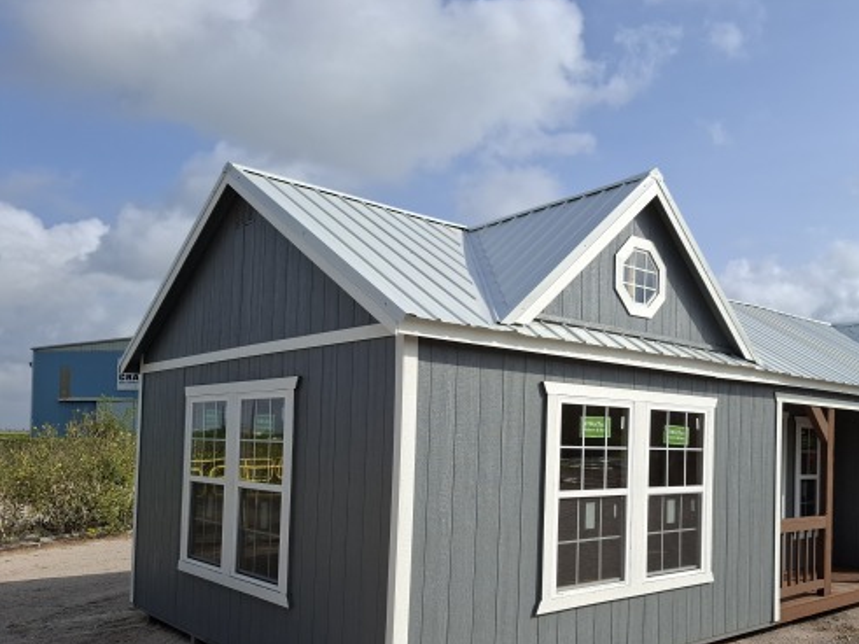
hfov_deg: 58.9
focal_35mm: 30
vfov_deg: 46.3
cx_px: 558
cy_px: 410
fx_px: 744
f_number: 1.8
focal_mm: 5.54
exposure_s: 1/2247
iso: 50
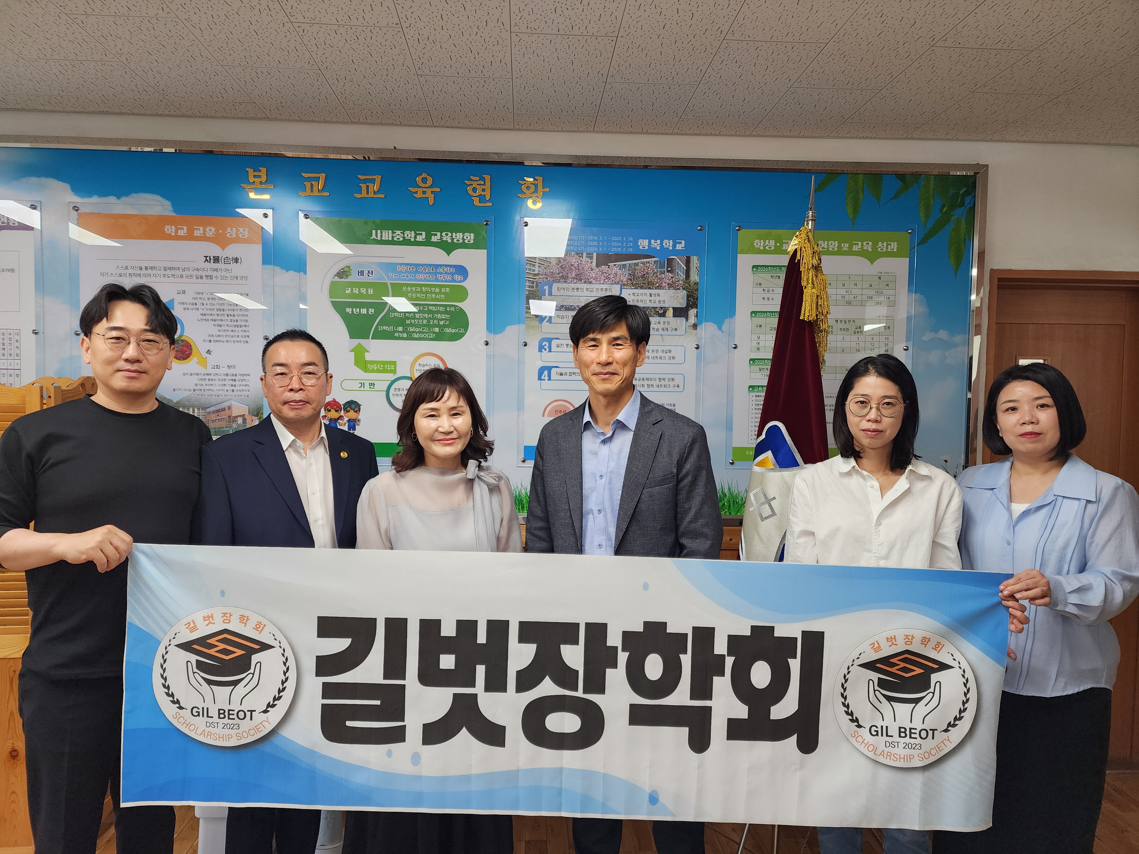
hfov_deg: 73.9
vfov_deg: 58.9
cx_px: 570
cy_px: 427
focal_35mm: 23
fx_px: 757
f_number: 1.8
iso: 125
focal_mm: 6.4
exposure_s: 1/120
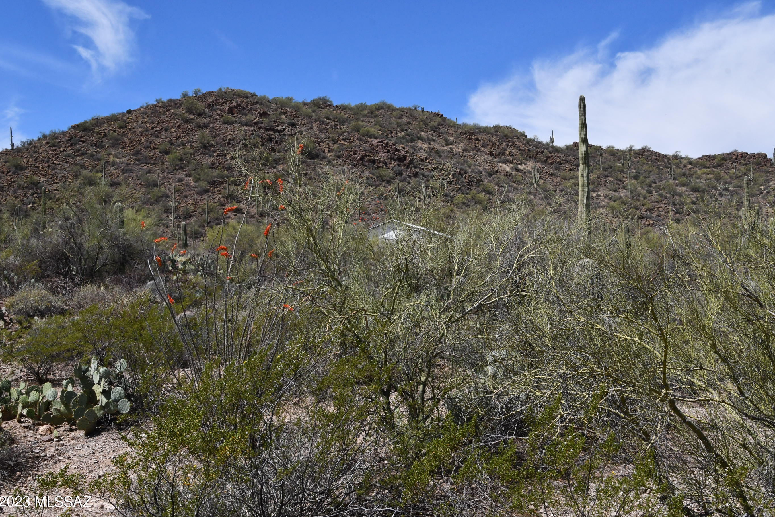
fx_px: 990
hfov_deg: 42.7
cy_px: 261
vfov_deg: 29.3
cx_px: 382
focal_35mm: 46
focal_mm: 30
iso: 800
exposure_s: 1/1000
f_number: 16
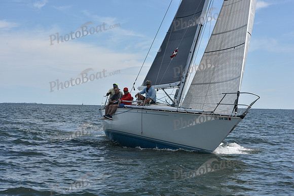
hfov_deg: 28.8
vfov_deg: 19.5
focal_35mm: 70
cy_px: 98
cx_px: 147
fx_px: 572
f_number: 10
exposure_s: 1/1000
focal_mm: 70
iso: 320
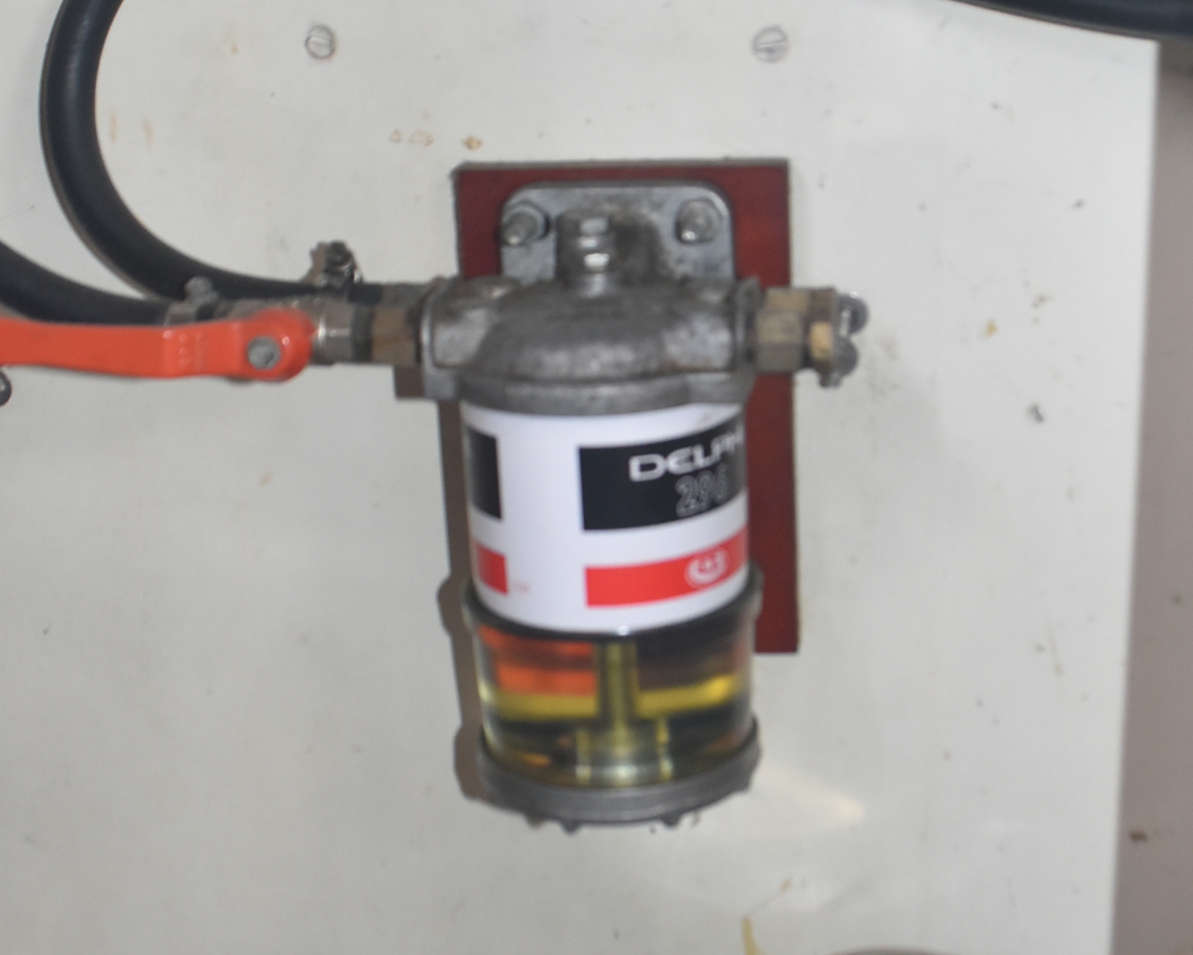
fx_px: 2119
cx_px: 672
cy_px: 371
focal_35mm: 60
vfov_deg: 25.3
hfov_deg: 31.4
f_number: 5
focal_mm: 18
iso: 800
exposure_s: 1/100
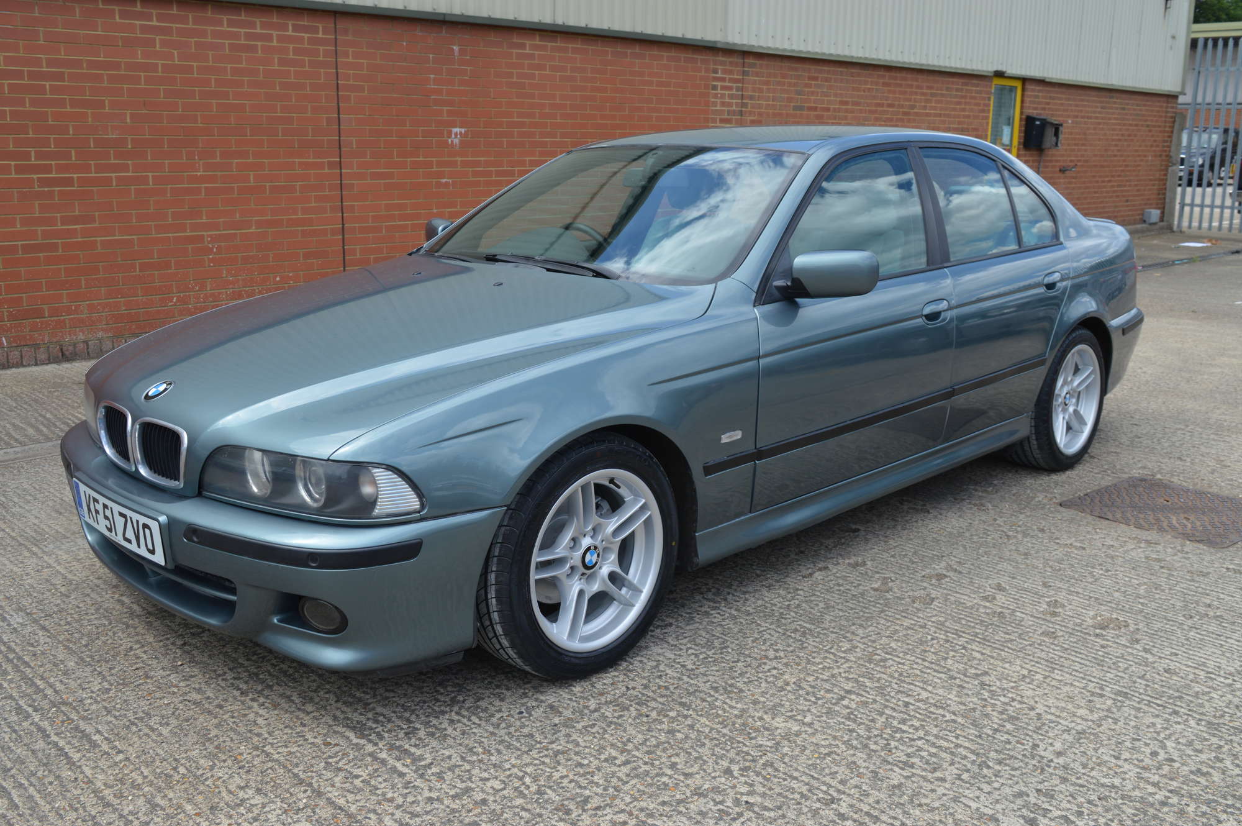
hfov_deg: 57.3
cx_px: 621
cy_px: 413
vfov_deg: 39.9
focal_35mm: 33
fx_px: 1138
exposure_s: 1/200
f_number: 8
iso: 100
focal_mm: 22
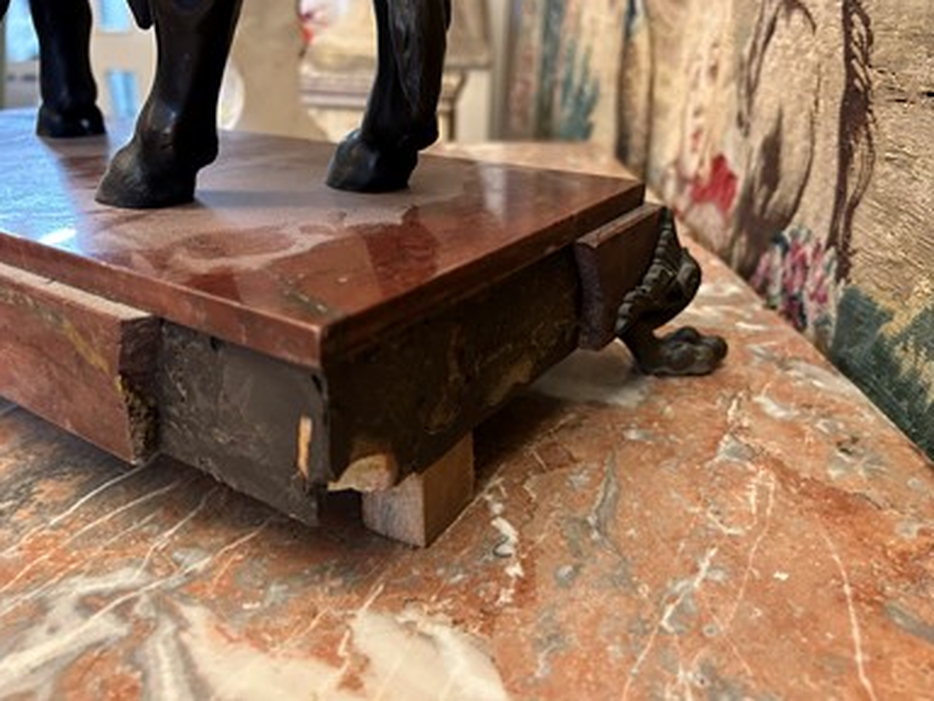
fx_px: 729
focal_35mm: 27
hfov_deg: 65.3
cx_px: 463
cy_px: 340
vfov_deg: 51.4
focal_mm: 5.7
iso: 400
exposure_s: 1/50
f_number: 1.5
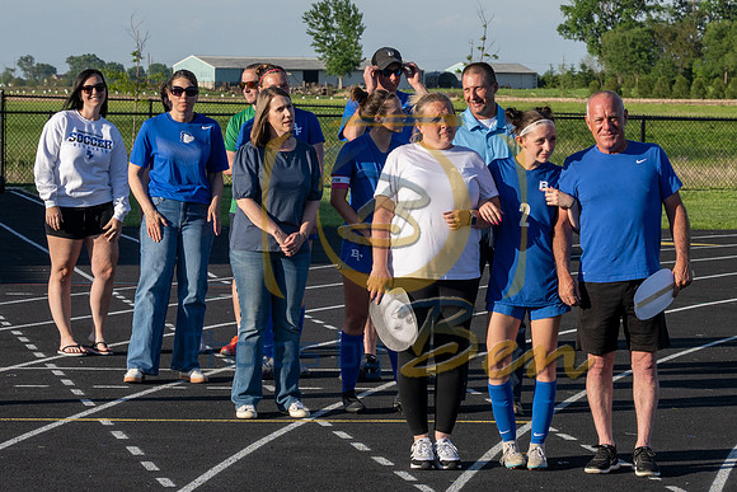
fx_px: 3135
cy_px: 195
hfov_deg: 13.4
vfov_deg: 9.0
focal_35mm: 153
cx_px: 497
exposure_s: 1/320
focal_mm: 70
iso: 160
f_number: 9
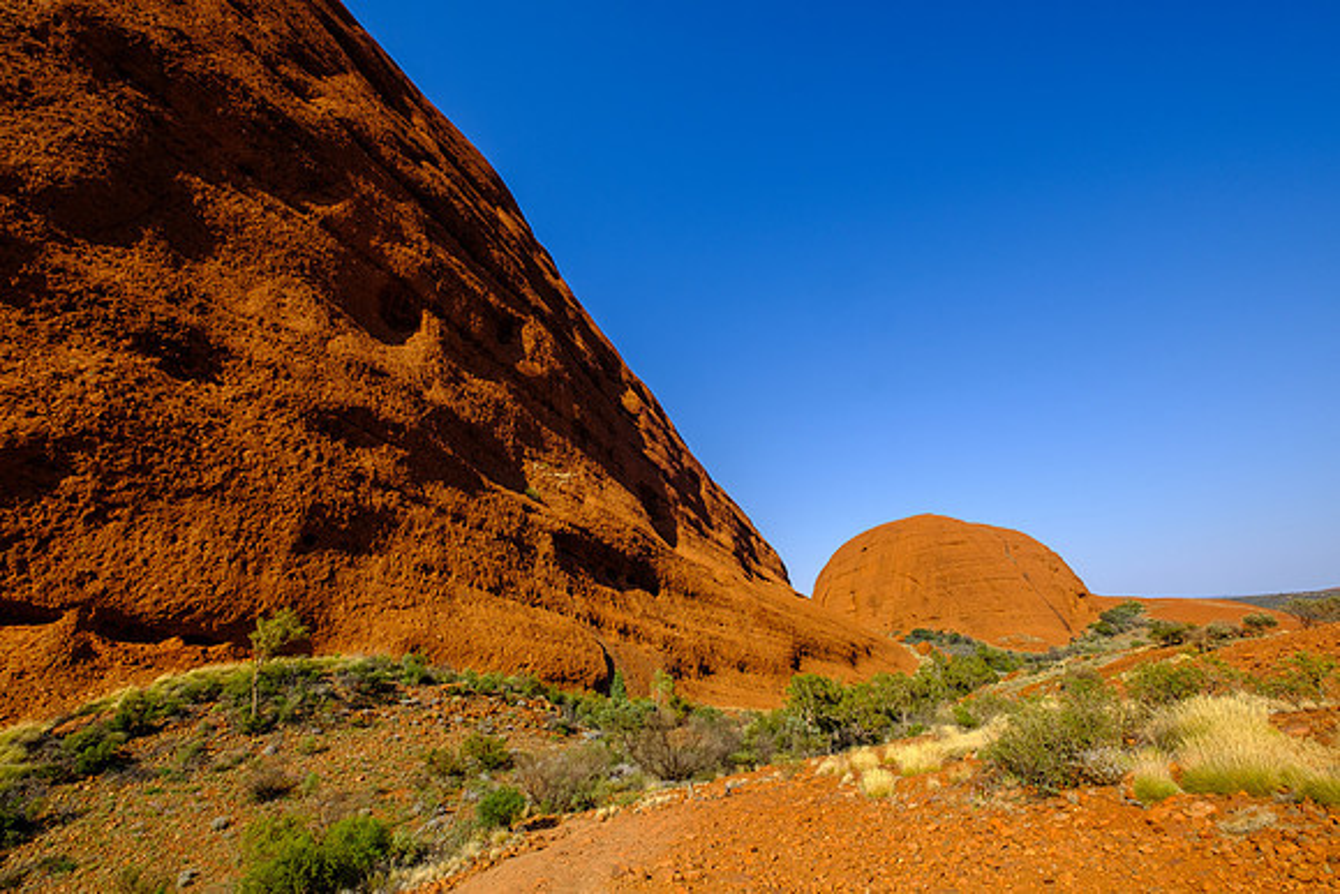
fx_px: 558
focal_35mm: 15
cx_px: 670
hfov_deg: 100.4
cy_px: 447
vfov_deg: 77.4
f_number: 8
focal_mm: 10
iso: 200
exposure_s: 1/500
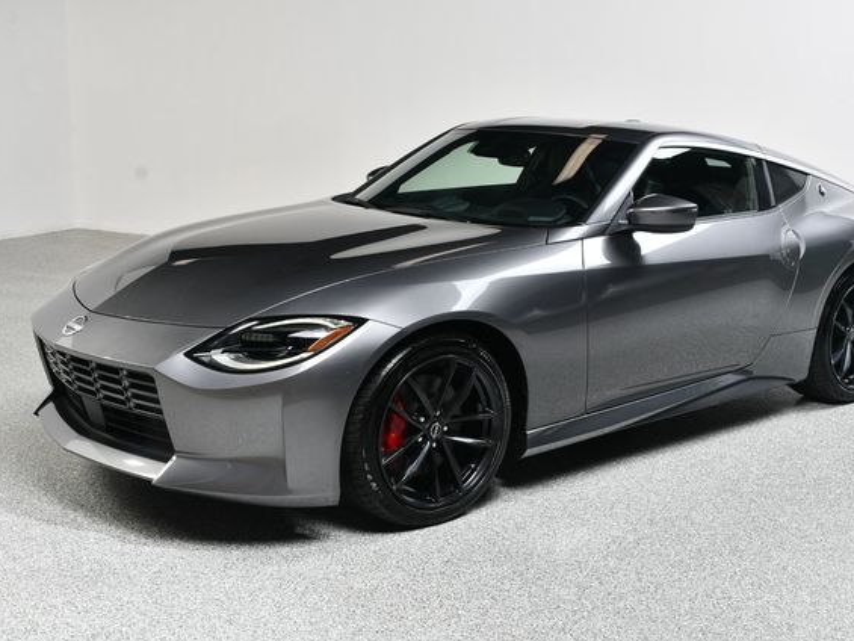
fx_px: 1209
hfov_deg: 38.8
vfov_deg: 29.7
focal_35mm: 49
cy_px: 320
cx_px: 479
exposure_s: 1/160
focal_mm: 30
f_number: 9
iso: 100
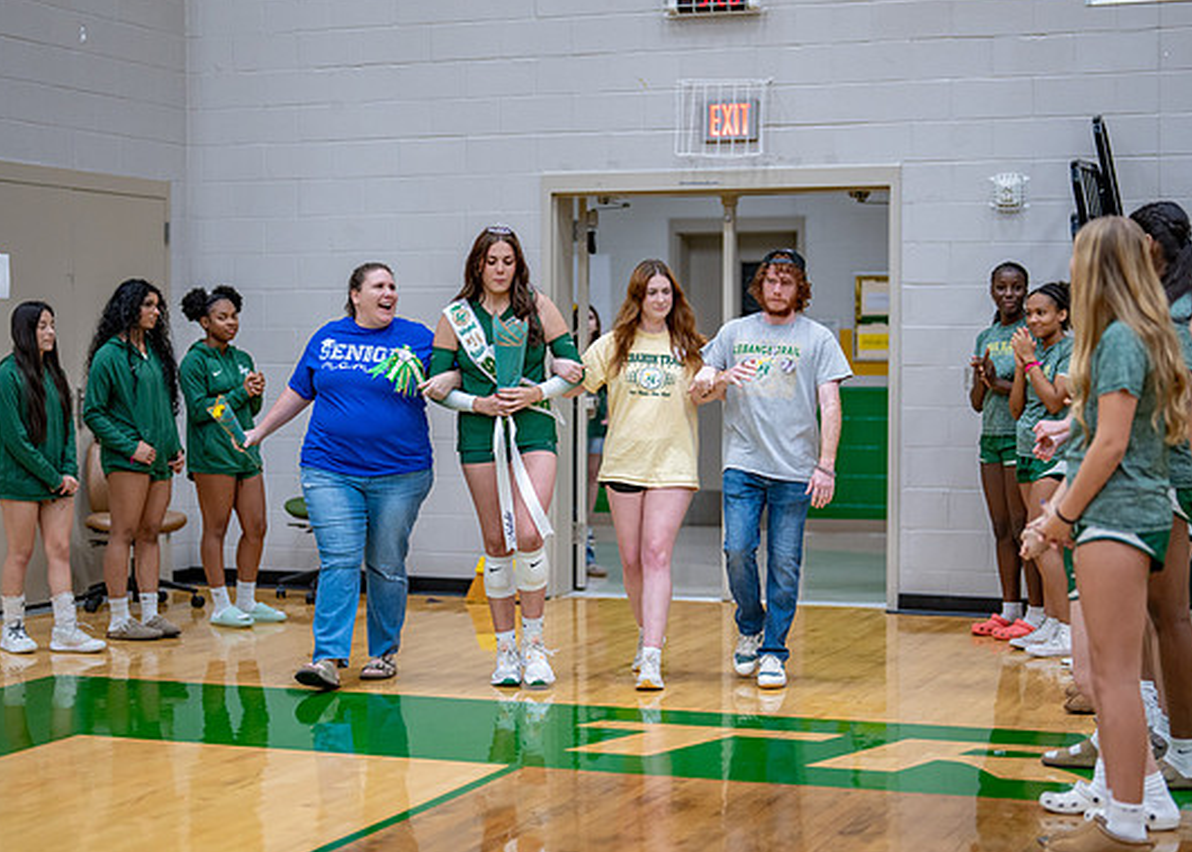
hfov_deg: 28.2
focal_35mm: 70
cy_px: 436
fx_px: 2371
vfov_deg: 20.4
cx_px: 605
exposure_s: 1/640
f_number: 1.2
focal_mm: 50
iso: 500
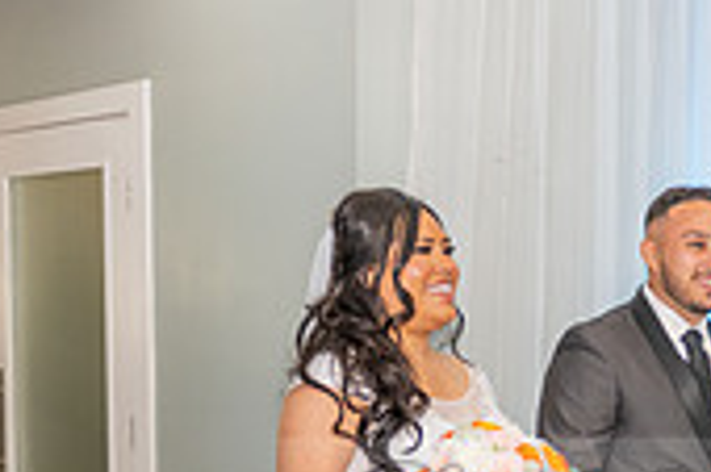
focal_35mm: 82
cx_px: 644
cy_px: 537
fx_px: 1618
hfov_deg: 24.1
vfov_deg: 16.1
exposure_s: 1/160
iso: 800
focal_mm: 24
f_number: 3.2
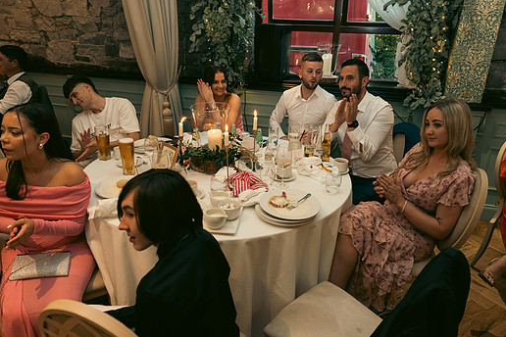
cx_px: 262
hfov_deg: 67.4
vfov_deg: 47.9
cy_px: 172
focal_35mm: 27
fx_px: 379
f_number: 3.5
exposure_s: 1/160
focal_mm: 24
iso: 2500
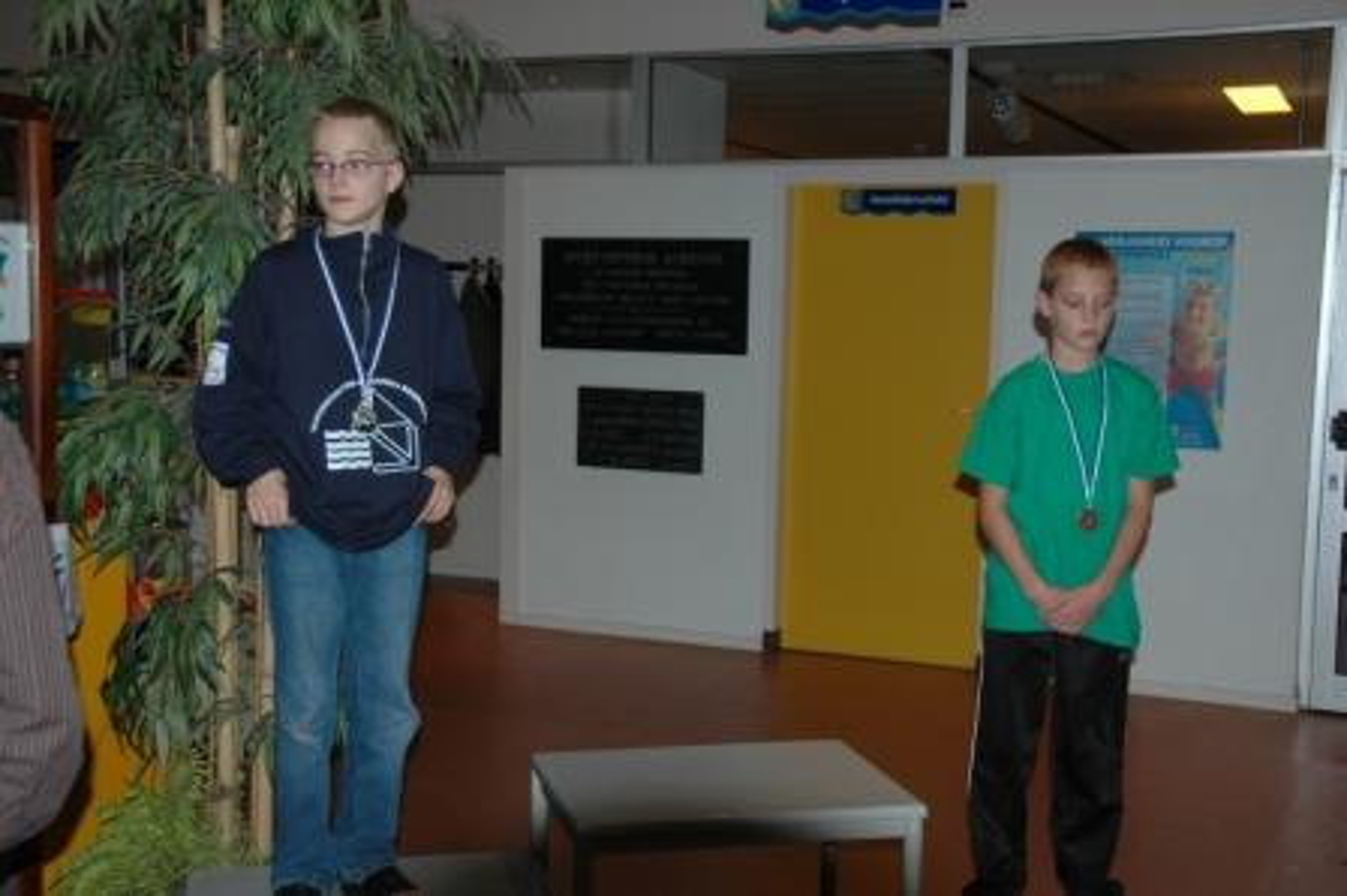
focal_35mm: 46
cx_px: 674
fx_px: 1739
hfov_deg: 42.4
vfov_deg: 28.9
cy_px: 448
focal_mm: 31
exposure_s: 1/60
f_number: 4.2
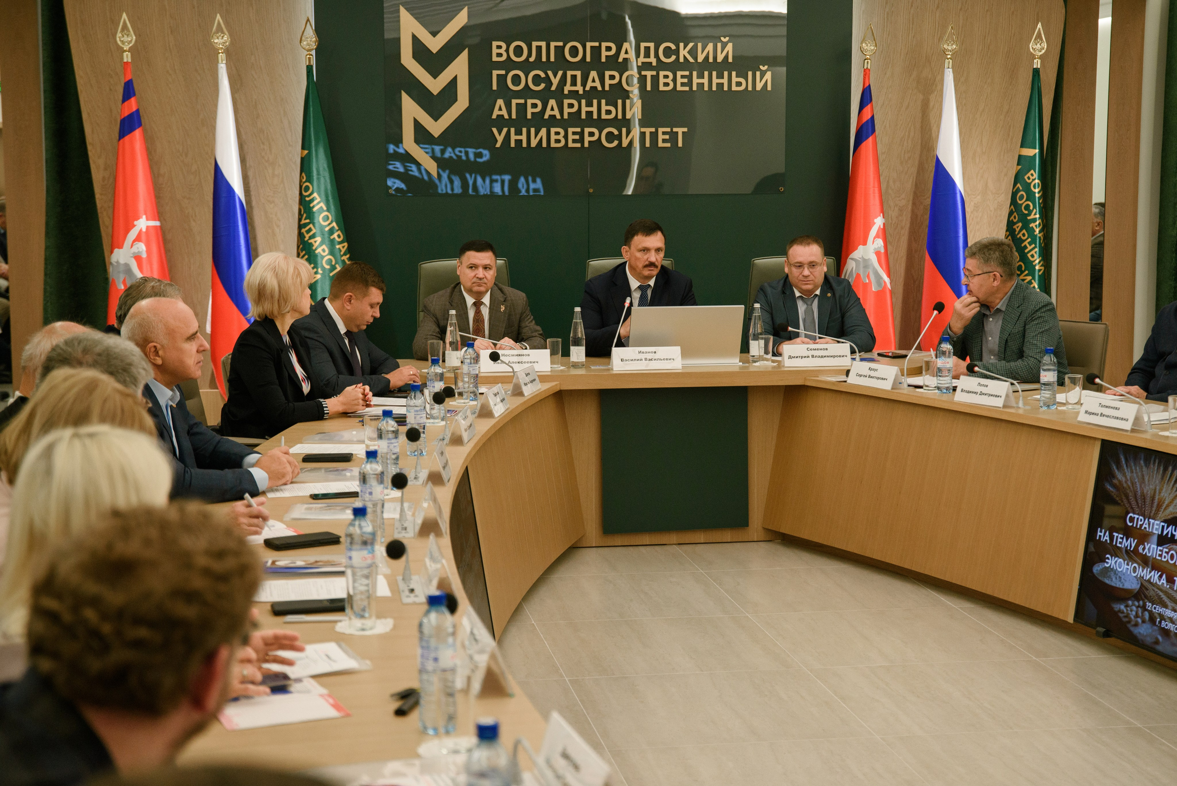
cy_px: 378
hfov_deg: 34.7
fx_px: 1886
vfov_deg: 23.5
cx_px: 614
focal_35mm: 58
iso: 1600
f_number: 3.5
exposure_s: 1/400
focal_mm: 55
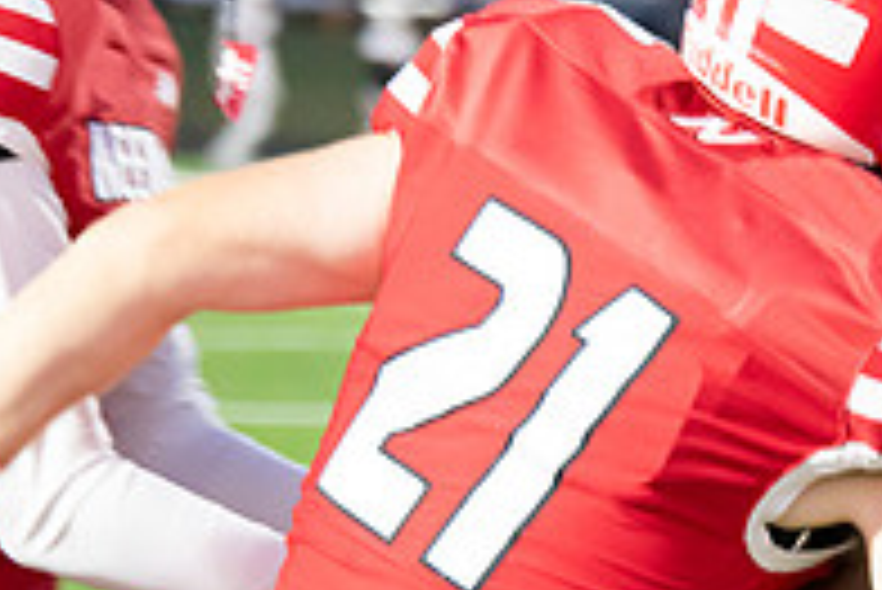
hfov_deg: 5.2
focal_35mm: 399
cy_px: 435
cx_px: 860
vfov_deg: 3.5
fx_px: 9782
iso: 8000
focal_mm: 135
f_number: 5.6
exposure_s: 1/250
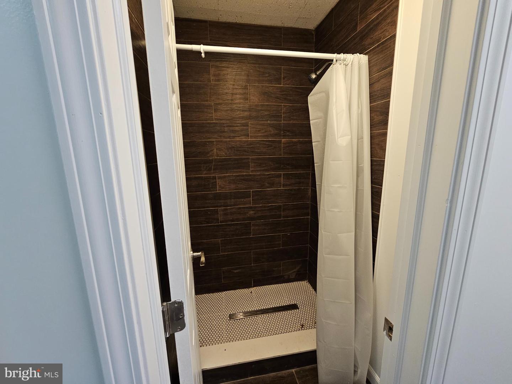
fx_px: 192
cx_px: 256
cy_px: 192
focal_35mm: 13
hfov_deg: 106.2
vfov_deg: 89.9
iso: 250
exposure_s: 1/60
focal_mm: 2.2
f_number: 2.2
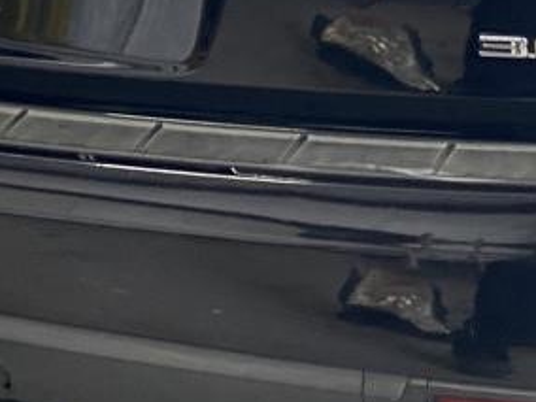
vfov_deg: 12.0
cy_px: -236
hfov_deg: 16.8
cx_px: 240
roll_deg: -0.3
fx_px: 1812
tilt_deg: -10.3
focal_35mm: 117
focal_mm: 4.25
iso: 160
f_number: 1.8
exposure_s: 1/60
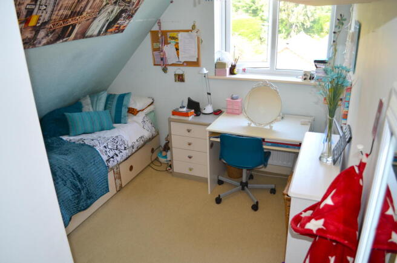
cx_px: 198
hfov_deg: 67.5
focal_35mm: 27
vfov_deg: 47.7
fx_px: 297
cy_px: 132
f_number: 3.5
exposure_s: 1/125
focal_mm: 18
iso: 320
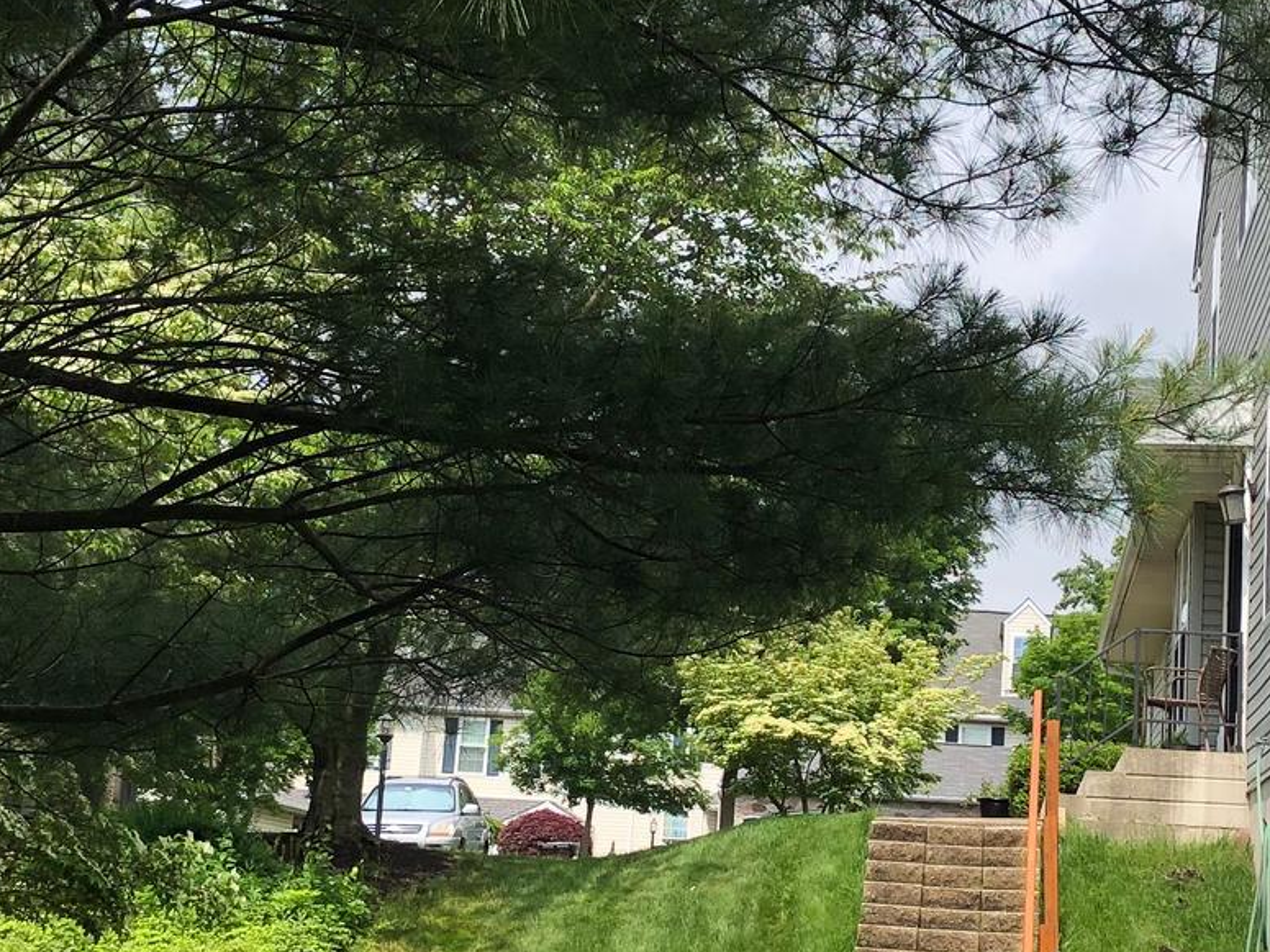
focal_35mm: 74
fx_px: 2715
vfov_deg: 19.9
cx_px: 772
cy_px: 457
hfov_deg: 26.3
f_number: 1.8
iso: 20
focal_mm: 3.99
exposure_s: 1/1453
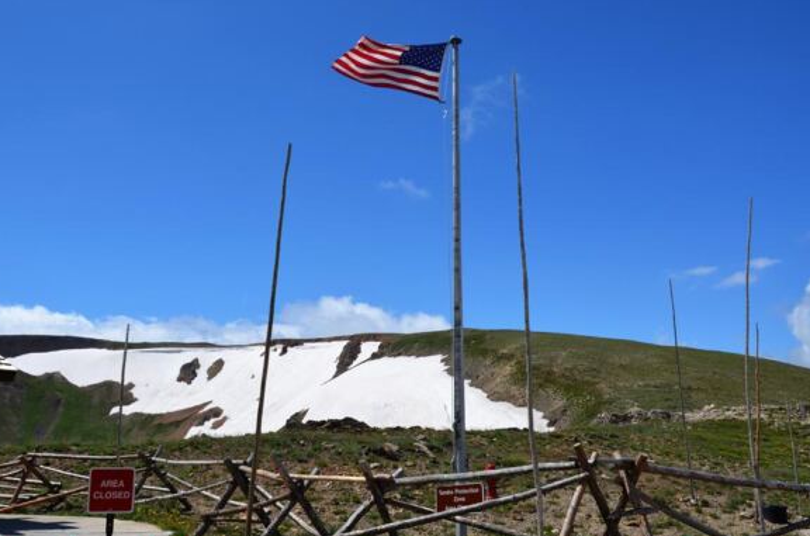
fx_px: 898
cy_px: 269
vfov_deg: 33.2
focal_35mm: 40
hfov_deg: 48.5
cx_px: 382
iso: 100
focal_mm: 24
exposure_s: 1/400
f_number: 10
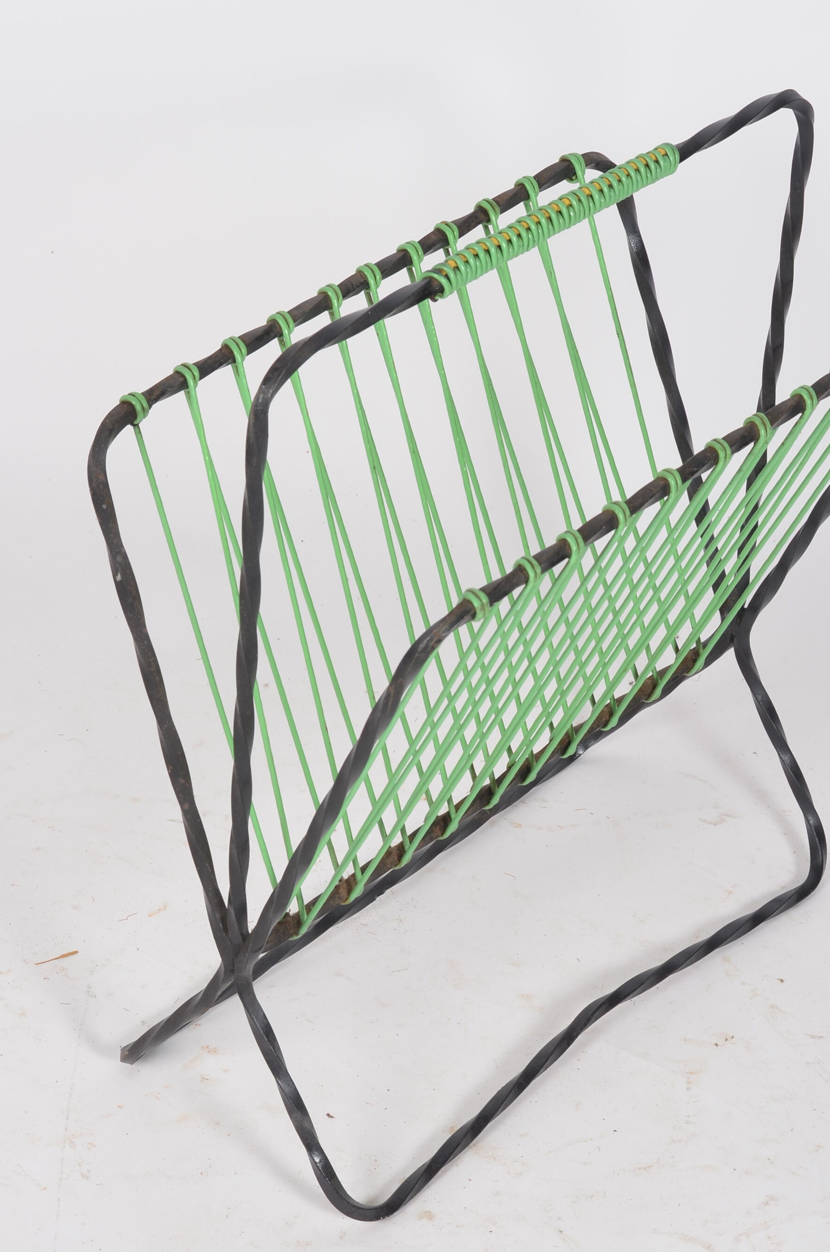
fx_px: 3577
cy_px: 671
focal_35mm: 103
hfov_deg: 13.2
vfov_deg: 19.9
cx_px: 498
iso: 100
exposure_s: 1/125
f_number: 11
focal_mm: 50
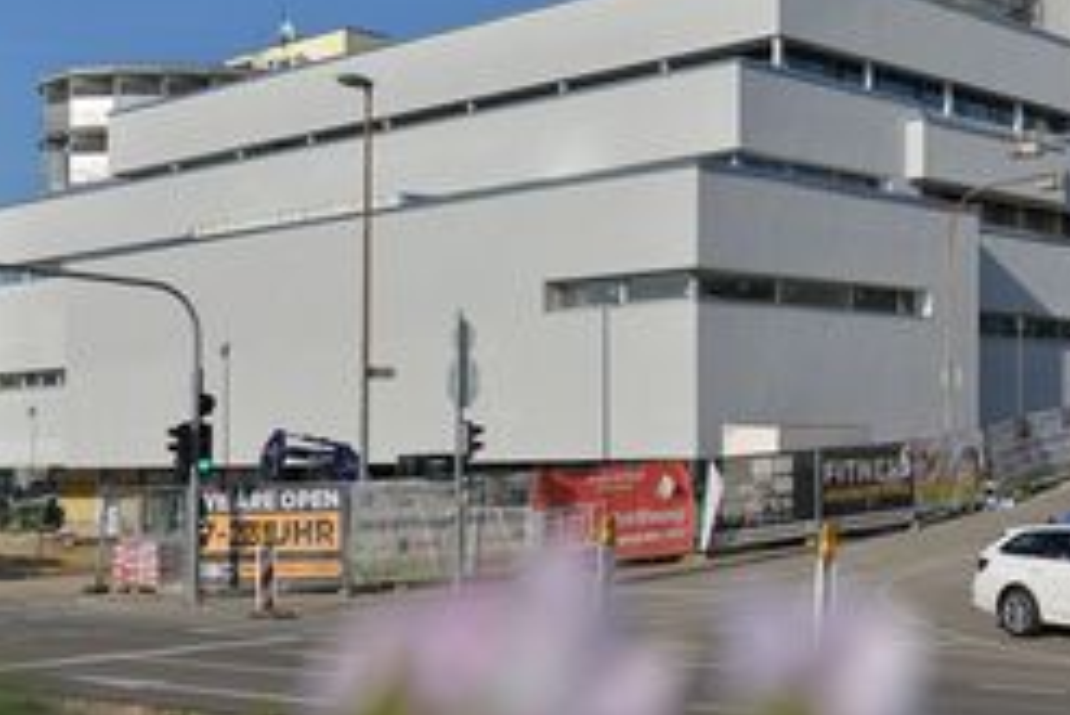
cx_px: 741
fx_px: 1725
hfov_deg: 34.0
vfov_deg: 23.2
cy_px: 202
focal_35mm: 58
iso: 200
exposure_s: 1/1250
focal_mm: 35
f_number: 8
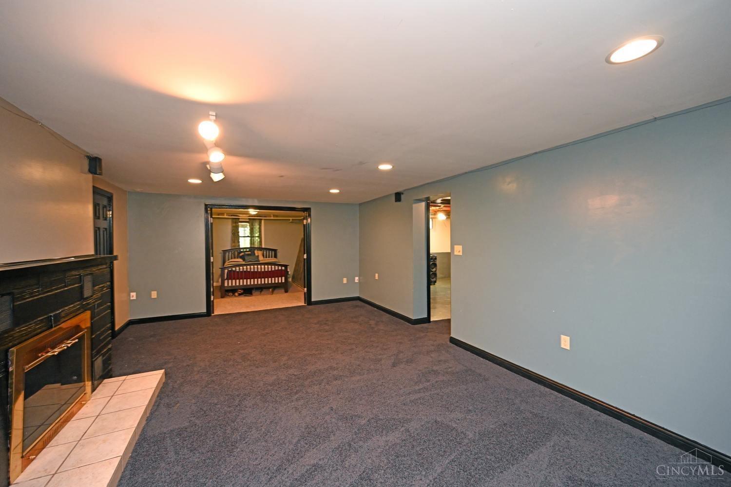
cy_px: 244
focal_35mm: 14
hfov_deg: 104.3
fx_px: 284
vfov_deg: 81.2
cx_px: 366
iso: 2000
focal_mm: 14
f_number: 4
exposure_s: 1/60
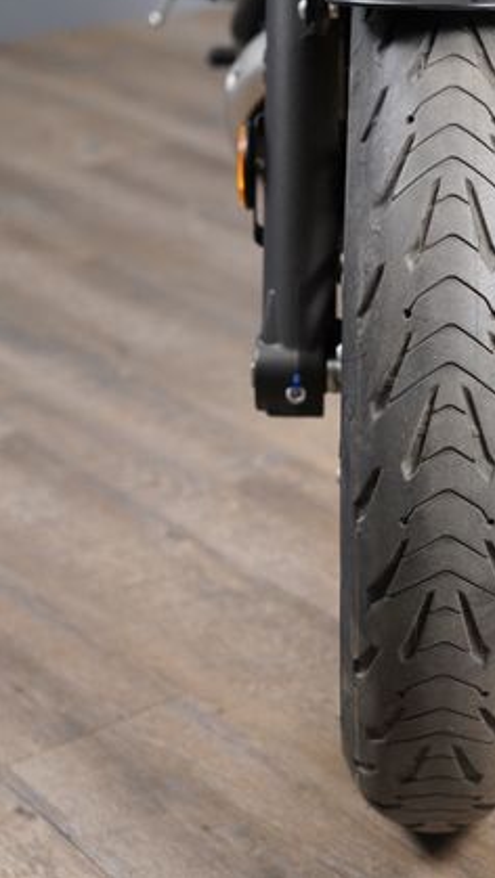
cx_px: 468
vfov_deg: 20.5
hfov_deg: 11.6
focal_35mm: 104
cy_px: 433
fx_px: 2424
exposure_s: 1/100
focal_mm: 65
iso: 1600
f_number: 4
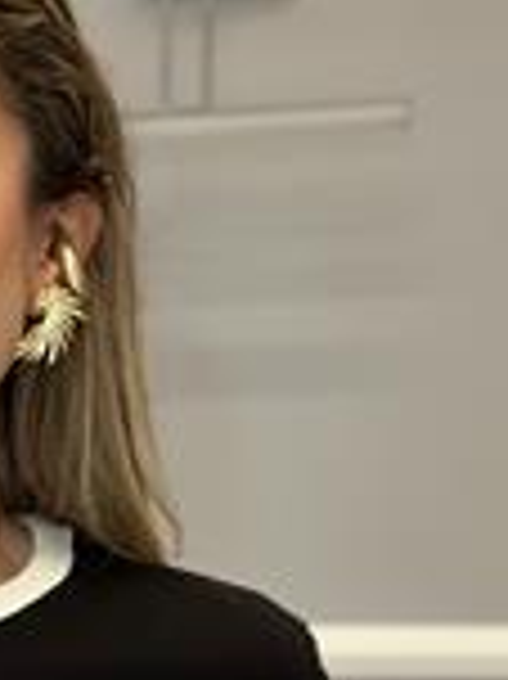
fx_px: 3233
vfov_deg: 11.5
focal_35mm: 165
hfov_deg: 8.9
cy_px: 1018
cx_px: -90
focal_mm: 6.86
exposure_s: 1/100
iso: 80
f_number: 1.78
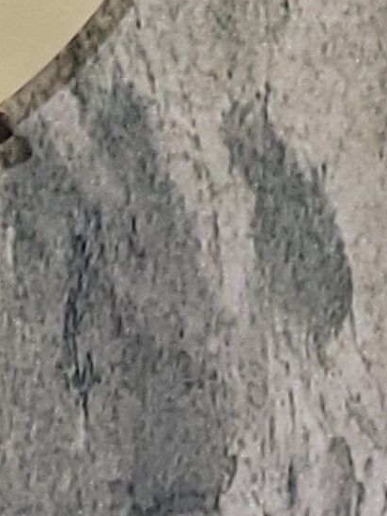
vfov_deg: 9.6
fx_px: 2846
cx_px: -202
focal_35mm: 191
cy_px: 1086
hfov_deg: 7.6
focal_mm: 5.4
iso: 100
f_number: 1.8
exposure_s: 1/25
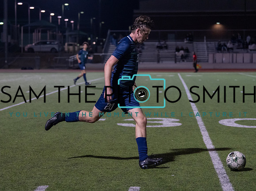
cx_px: 100
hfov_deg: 21.7
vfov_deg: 16.4
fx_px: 666
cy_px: 85
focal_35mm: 90
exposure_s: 1/1000
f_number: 2.8
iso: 3200
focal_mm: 70
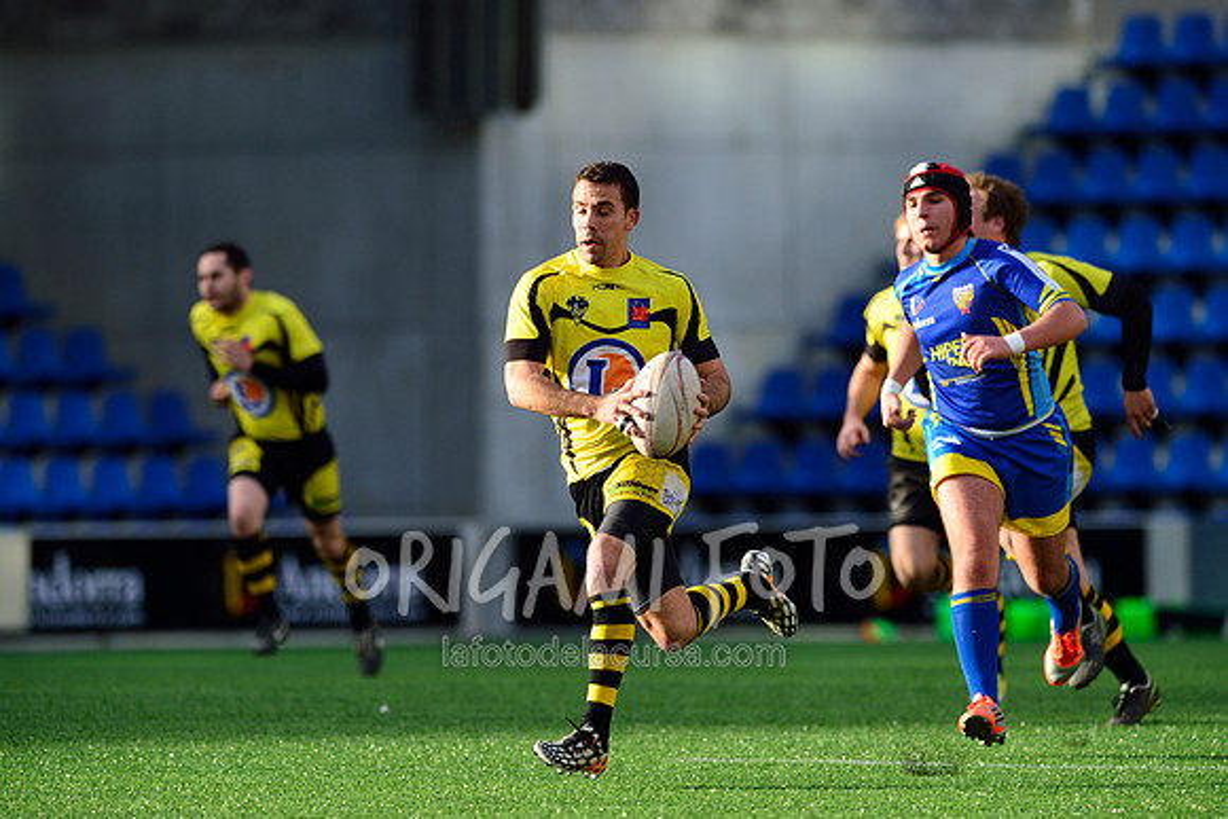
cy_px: 410
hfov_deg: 4.9
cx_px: 614
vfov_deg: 3.3
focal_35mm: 420
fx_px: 14329
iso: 400
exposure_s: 1/1250
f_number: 5
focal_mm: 420
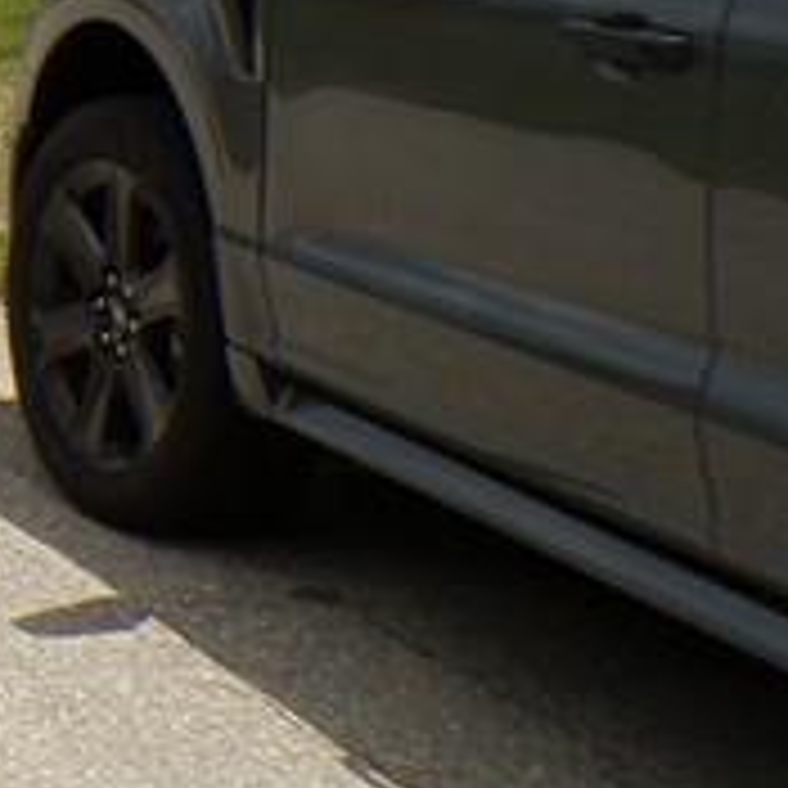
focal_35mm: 124
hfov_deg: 11.3
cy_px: -315
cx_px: -1216
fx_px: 3194
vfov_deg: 13.4
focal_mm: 4.3
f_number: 5.8
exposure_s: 1/800
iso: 100
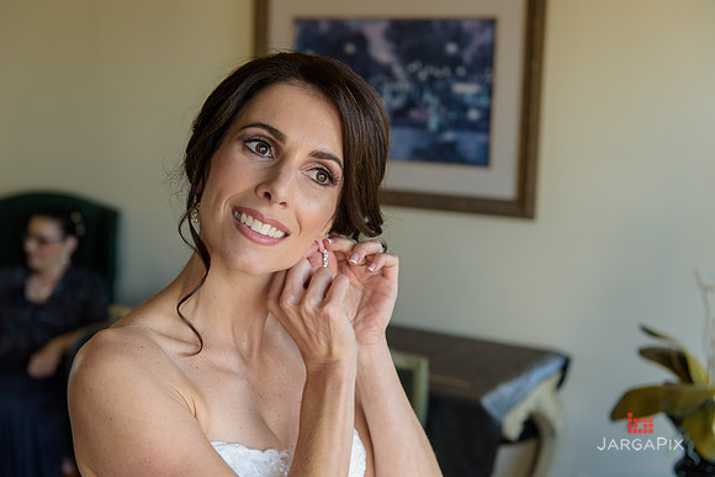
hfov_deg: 38.2
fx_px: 1033
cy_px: 238
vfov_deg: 26.0
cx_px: 358
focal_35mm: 52
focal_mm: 52
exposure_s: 1/125
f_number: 3.2
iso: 250
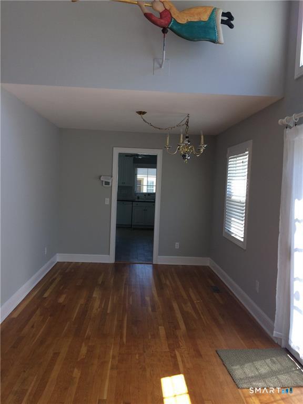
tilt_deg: -3.7
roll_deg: -2.5
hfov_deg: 48.2
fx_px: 338
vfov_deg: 61.7
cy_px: 202
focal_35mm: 29
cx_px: 152
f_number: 2.2
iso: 40
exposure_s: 1/120
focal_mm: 4.15
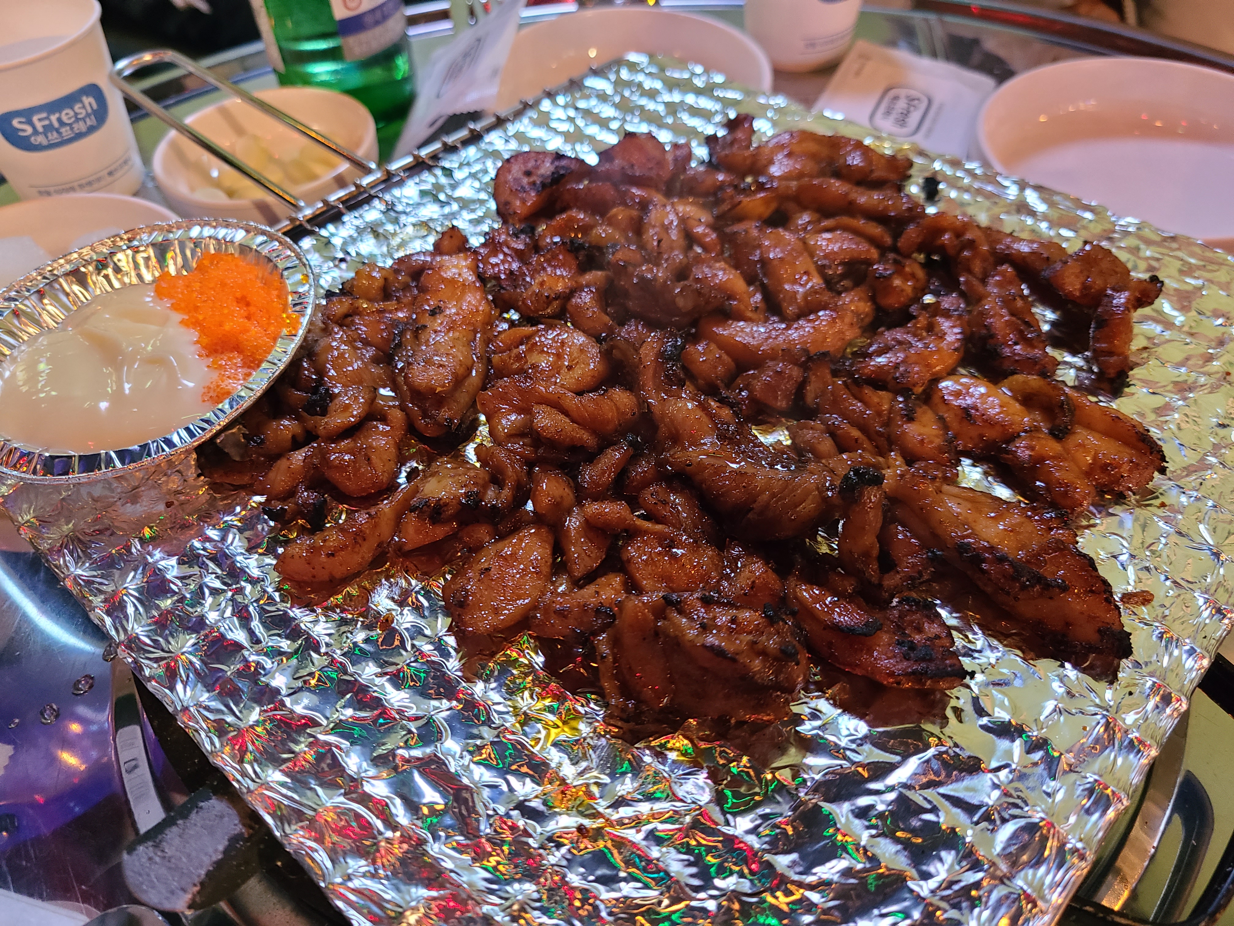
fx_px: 927
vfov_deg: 53.1
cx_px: 617
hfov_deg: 67.3
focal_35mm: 26
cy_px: 463
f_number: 1.8
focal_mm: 5.4
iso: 500
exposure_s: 1/24
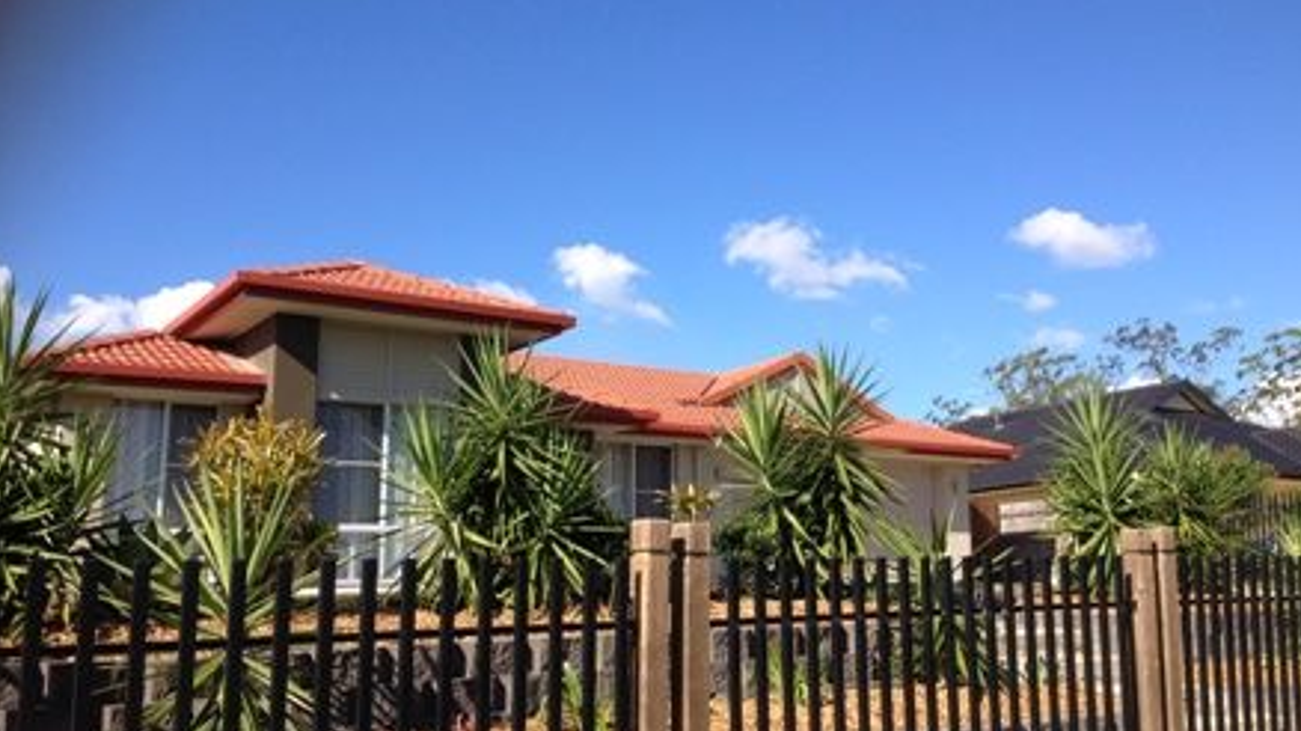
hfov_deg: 51.6
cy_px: 437
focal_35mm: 39
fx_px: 1345
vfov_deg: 30.3
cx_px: 656
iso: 50
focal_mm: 4.28
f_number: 2.4
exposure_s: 1/1104
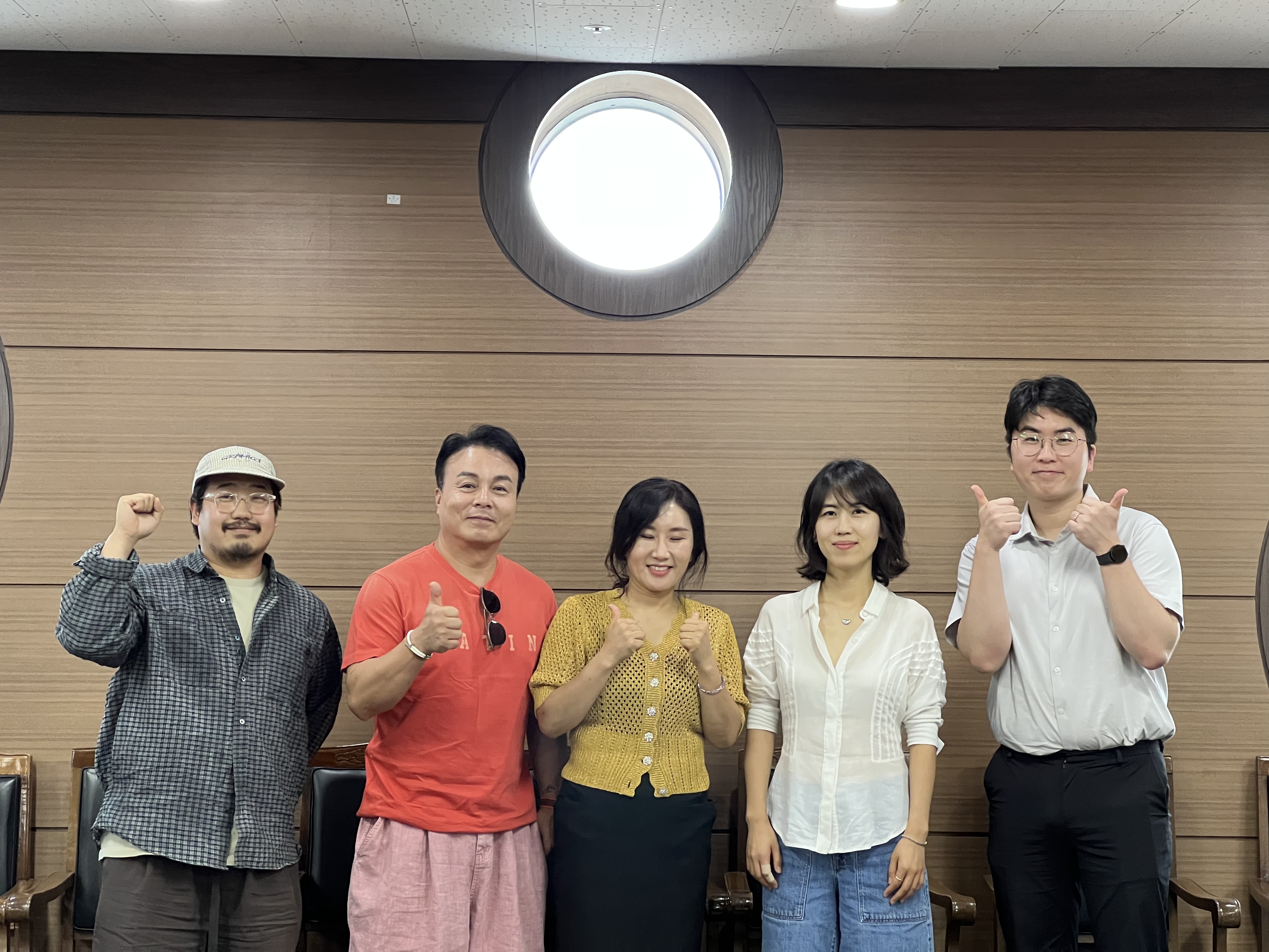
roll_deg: +0.3
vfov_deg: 19.1
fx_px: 2823
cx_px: 634
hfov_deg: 25.3
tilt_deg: +1.5
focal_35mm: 77
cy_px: 476
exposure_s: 1/60
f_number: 2.8
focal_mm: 9
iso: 500
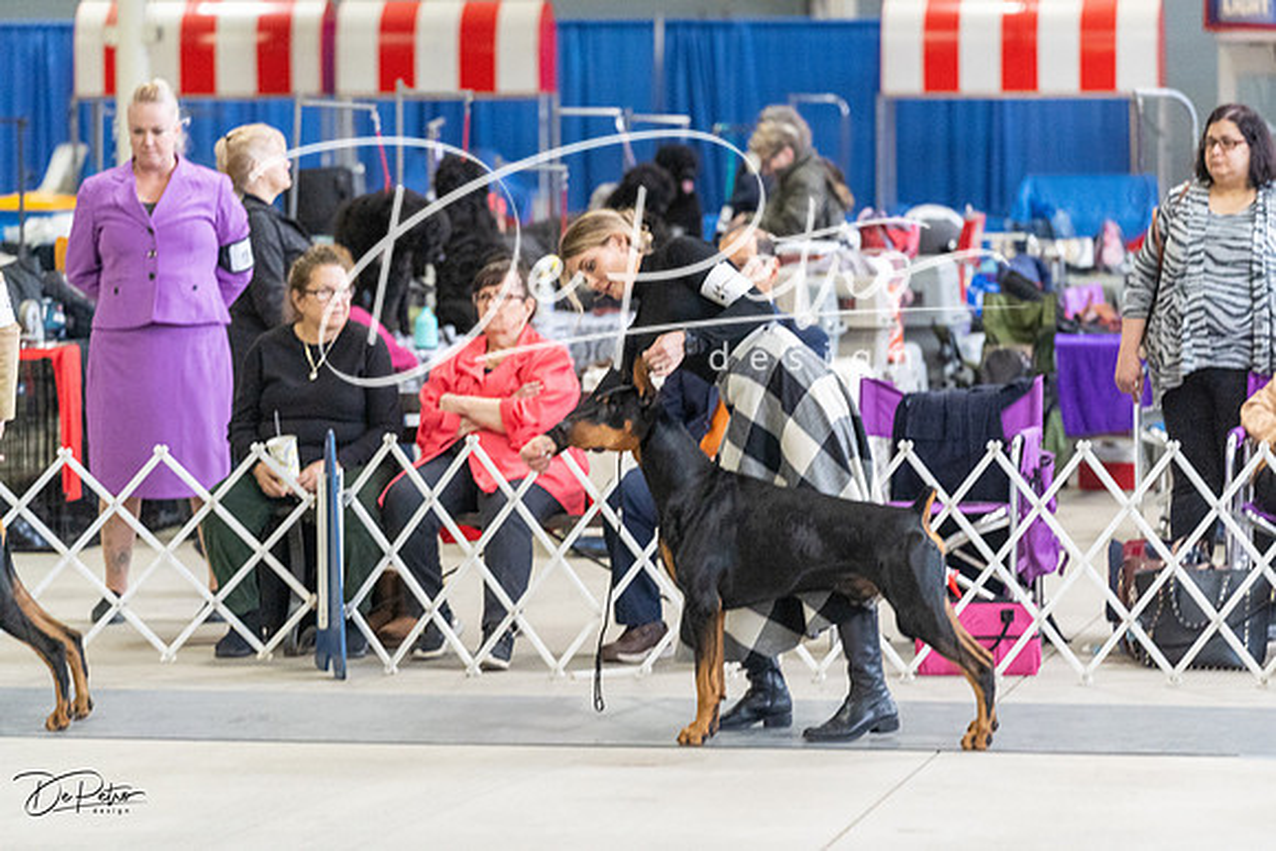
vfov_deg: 8.5
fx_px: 5743
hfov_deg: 12.7
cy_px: 426
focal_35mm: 162
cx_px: 638
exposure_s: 1/320
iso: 6400
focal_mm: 162
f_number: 4
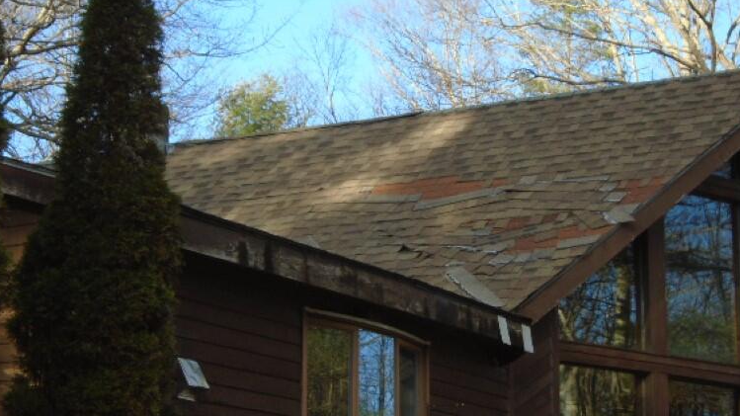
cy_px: 171
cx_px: 365
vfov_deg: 12.3
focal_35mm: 98
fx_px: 1923
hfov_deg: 21.8
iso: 100
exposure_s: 1/125
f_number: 6.1
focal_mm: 14
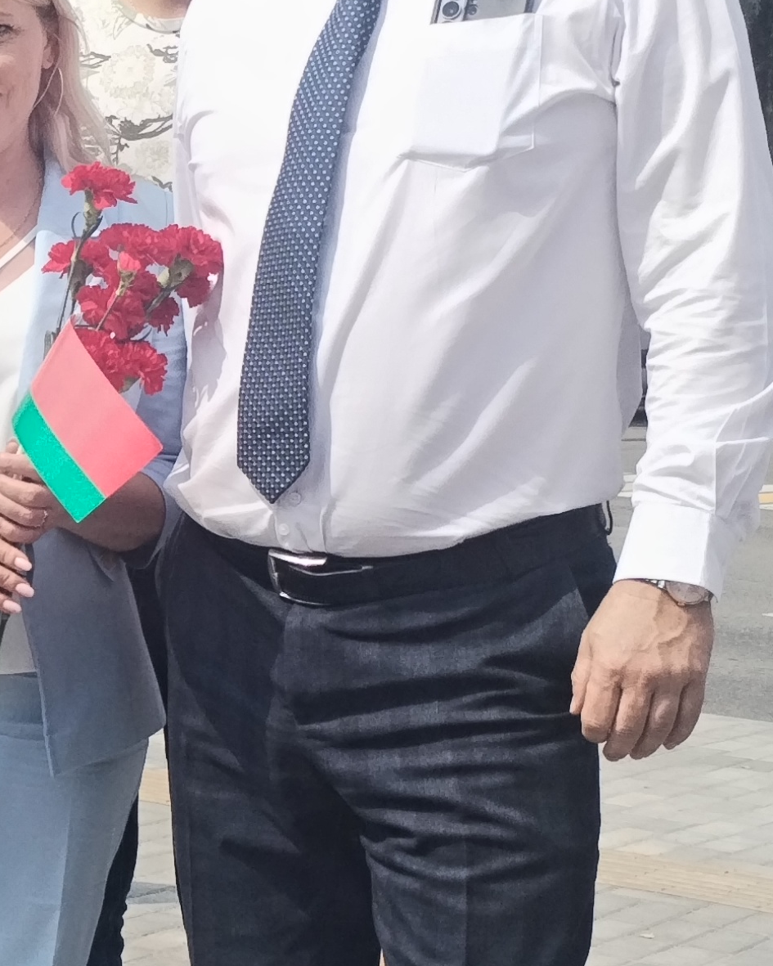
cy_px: 551
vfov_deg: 19.4
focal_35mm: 99
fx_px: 2831
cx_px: -518
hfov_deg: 14.1
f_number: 1.8
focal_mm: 4.75
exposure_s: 1/940
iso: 100
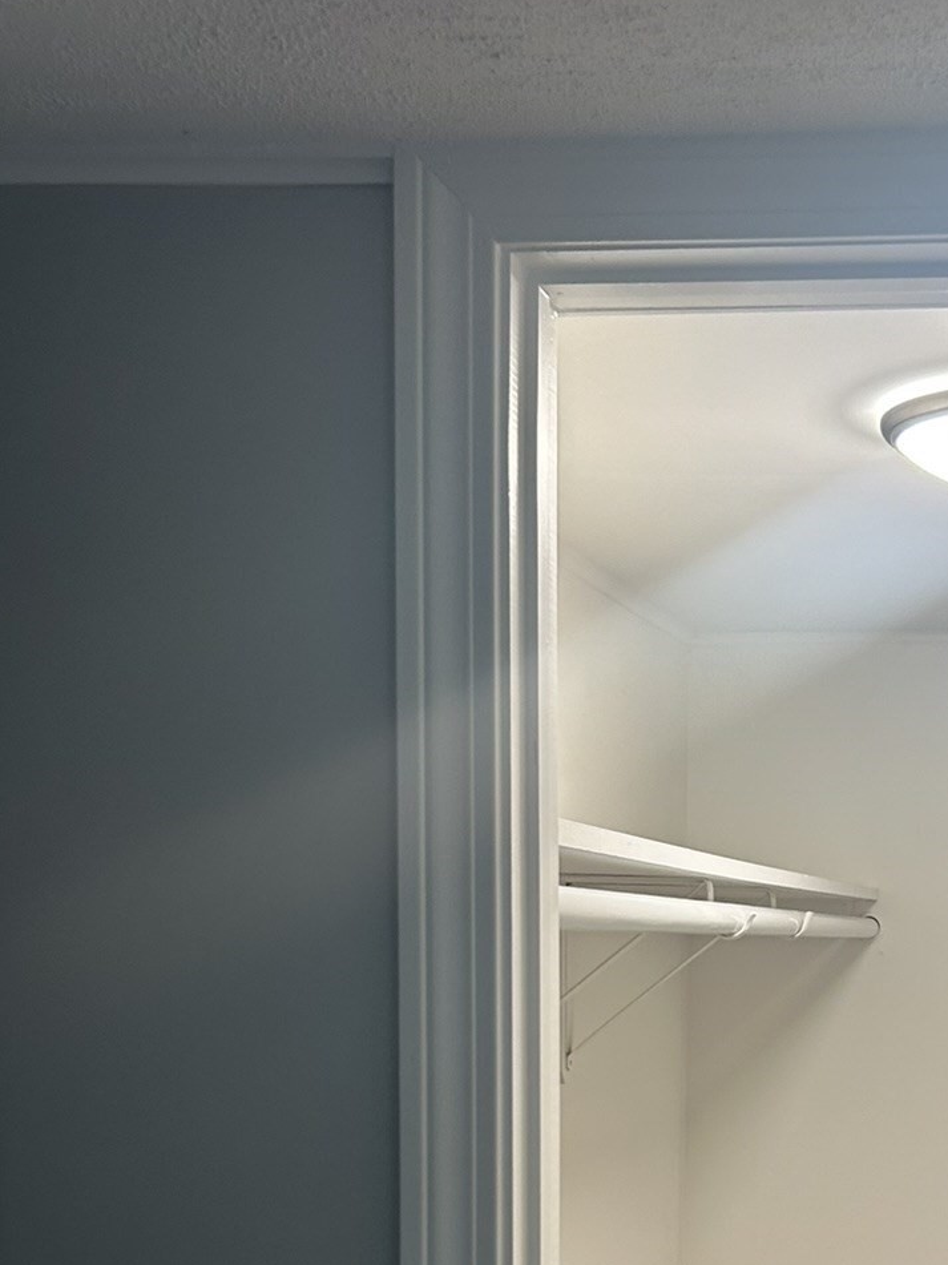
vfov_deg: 32.5
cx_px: 883
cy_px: 1153
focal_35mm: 56
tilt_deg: -6.8
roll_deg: -1.3
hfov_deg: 25.2
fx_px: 2045
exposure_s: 1/63
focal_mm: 5.7
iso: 50
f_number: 1.5
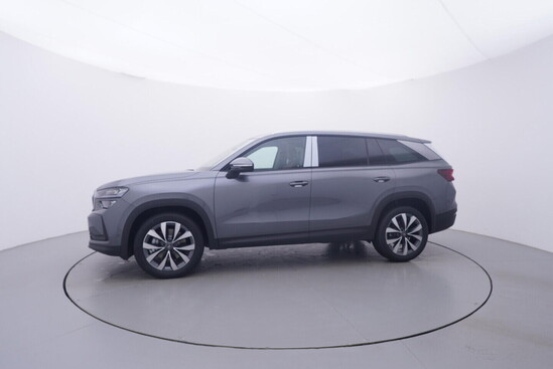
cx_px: 276
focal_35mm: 22
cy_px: 184
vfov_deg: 56.2
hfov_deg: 77.3
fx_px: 346
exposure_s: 1/80
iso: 200
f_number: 5
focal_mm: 15
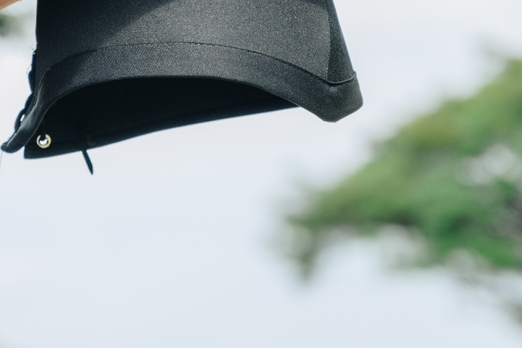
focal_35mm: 206
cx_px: 135
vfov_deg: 6.6
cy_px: 5
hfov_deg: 10.0
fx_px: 2985
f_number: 4
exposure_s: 1/500
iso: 250
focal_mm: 70
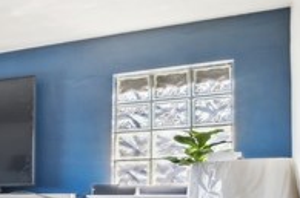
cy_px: 200
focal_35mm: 67
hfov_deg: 16.6
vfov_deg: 19.6
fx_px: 557
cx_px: -372
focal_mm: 12
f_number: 11
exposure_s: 1
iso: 50
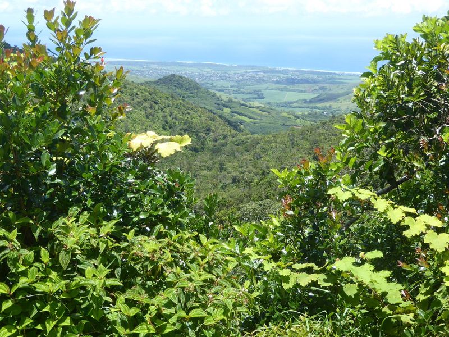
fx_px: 739
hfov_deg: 33.8
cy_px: 168
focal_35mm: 57
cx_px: 224
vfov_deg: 25.7
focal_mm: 9.6
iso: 80
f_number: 4.1
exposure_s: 1/250
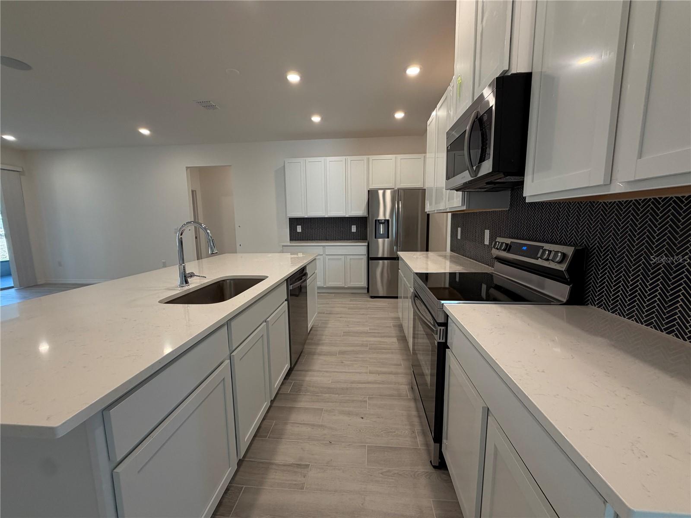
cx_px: 346
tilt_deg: -8.4
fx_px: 279
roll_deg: +0.8
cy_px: 259
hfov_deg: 102.1
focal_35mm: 14
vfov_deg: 85.7
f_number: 2.2
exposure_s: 1/120
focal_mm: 2.22
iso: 160
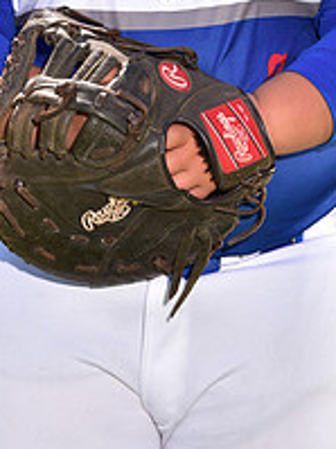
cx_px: 186
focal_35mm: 325
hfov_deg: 4.6
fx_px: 4211
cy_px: -160
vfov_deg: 6.1
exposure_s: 1/200
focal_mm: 116
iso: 80
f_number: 5.6
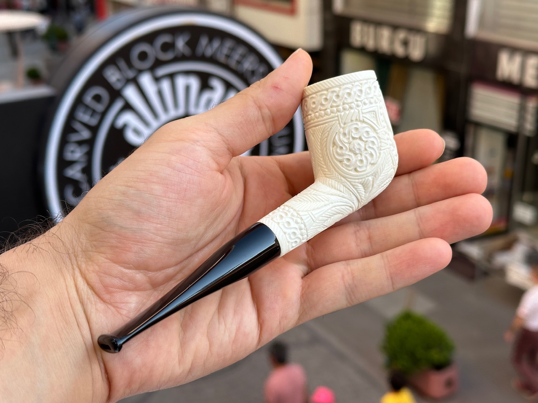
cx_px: 269
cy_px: 202
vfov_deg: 30.3
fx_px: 746
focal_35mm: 48
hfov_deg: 39.7
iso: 64
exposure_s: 1/527
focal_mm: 6.86
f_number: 1.78
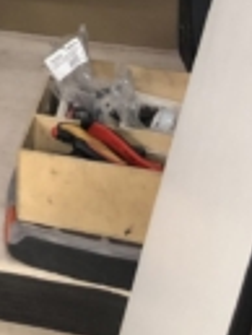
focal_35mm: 116
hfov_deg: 12.1
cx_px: -135
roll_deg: +0.2
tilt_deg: -4.8
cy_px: -316
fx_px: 1124
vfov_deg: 14.4
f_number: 1.8
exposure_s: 1/17
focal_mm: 4
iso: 40
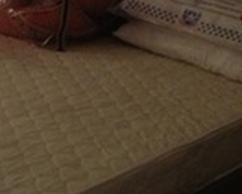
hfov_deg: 15.7
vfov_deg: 12.4
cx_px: -30
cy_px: -91
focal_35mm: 119
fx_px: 853
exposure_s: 1/20
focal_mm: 4.28
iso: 320
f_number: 2.4
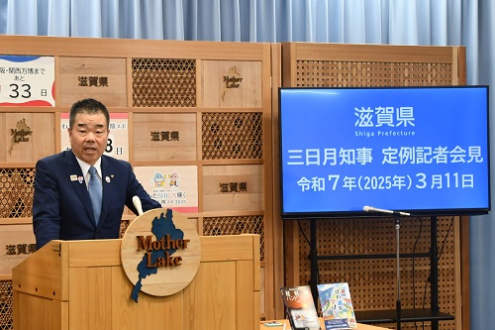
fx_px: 783
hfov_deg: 35.1
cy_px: 165
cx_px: 248
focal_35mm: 57
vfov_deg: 23.8
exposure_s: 1/125
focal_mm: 38
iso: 1250
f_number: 4.2
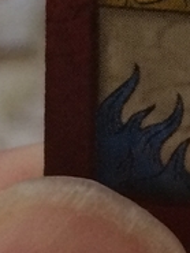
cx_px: 450
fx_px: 1374
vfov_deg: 9.8
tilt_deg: -57.6
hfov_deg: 7.4
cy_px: -253
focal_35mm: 188
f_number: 2.2
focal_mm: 4.15
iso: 125
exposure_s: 1/30
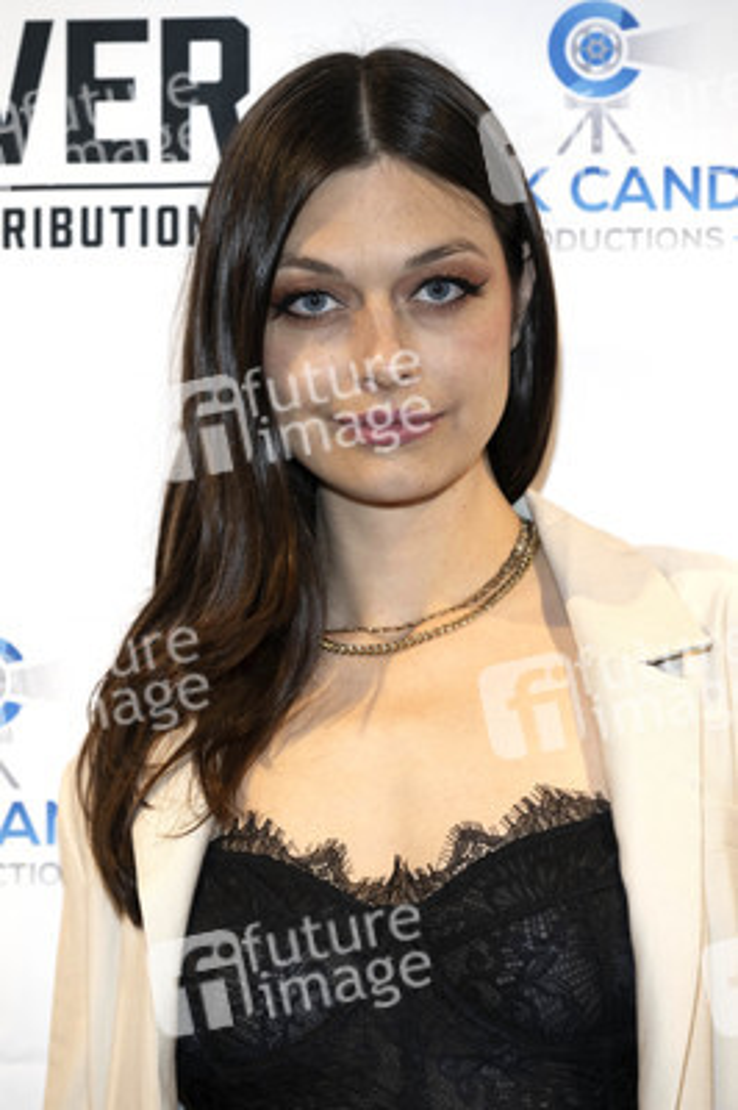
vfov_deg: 19.5
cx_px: 369
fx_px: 3234
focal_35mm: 105
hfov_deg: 13.0
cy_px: 555
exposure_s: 1/200
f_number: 5.6
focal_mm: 105
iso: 800
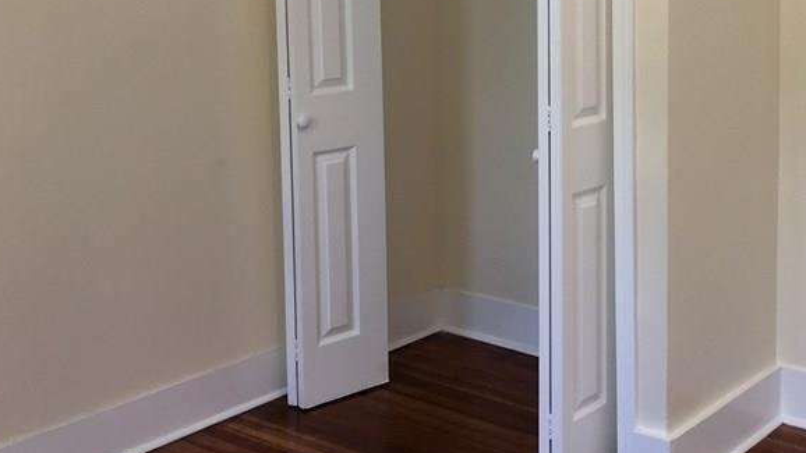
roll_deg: -1.0
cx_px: 694
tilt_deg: -5.7
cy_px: 46
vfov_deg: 21.0
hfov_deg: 35.5
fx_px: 1197
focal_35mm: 56
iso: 32
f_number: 2.2
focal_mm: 4.15
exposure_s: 1/60
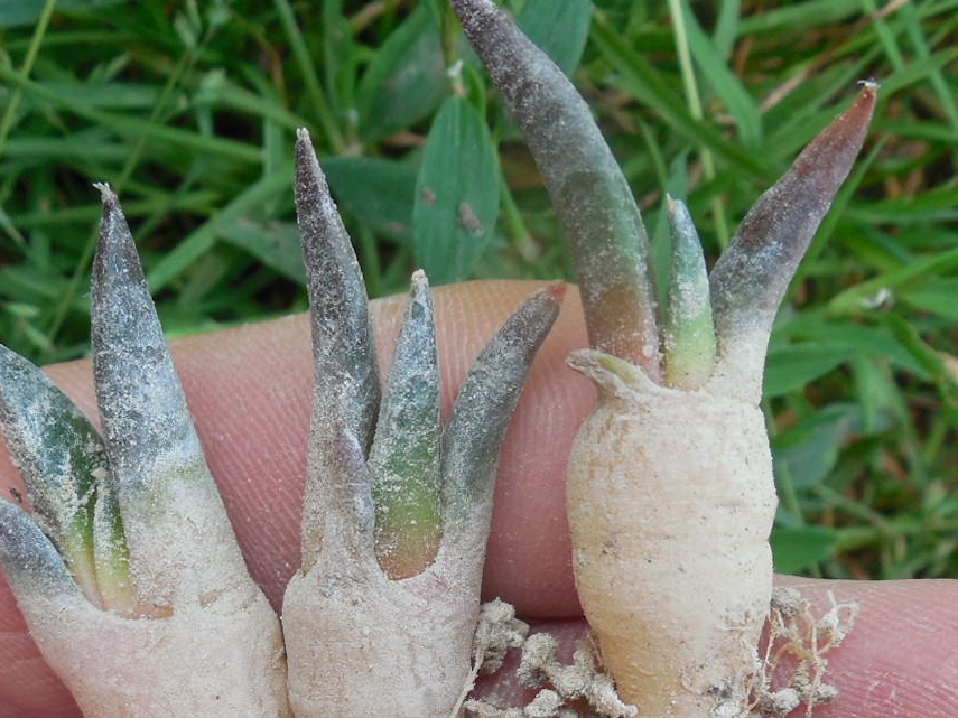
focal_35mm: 58
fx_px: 1605
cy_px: 605
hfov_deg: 33.0
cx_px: 337
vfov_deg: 24.7
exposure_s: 1/160
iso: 125
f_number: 3.6
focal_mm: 5.6
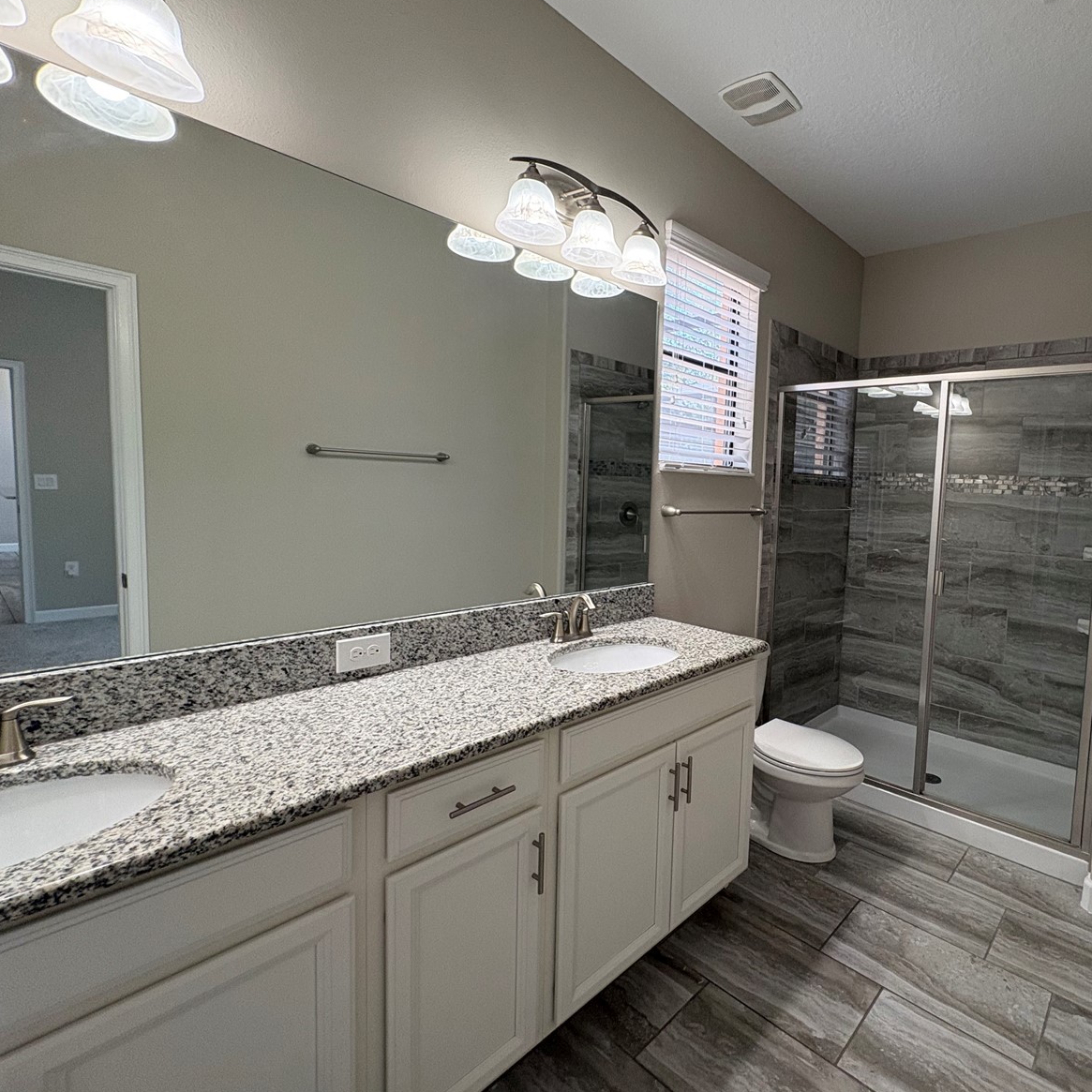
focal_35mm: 17
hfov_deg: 81.0
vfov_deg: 84.0
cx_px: 733
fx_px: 607
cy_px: 533
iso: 250
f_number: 2.2
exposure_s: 1/120
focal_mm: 2.22
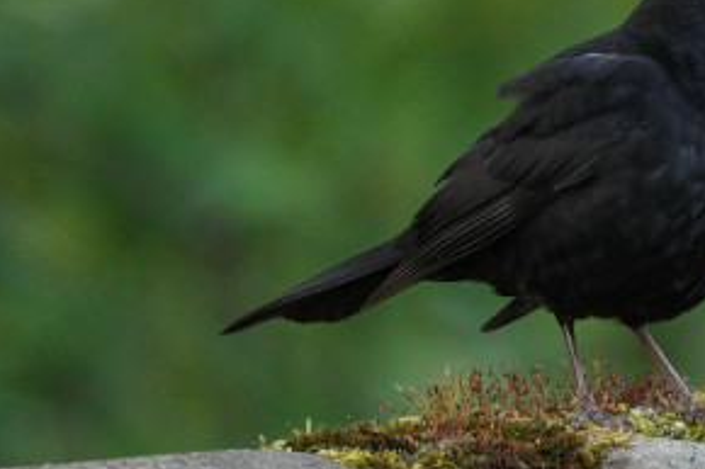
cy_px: -10
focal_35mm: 1830
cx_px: 659
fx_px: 35816
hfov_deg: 1.1
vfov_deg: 0.8
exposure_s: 1/60
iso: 3200
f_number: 5.6
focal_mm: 500
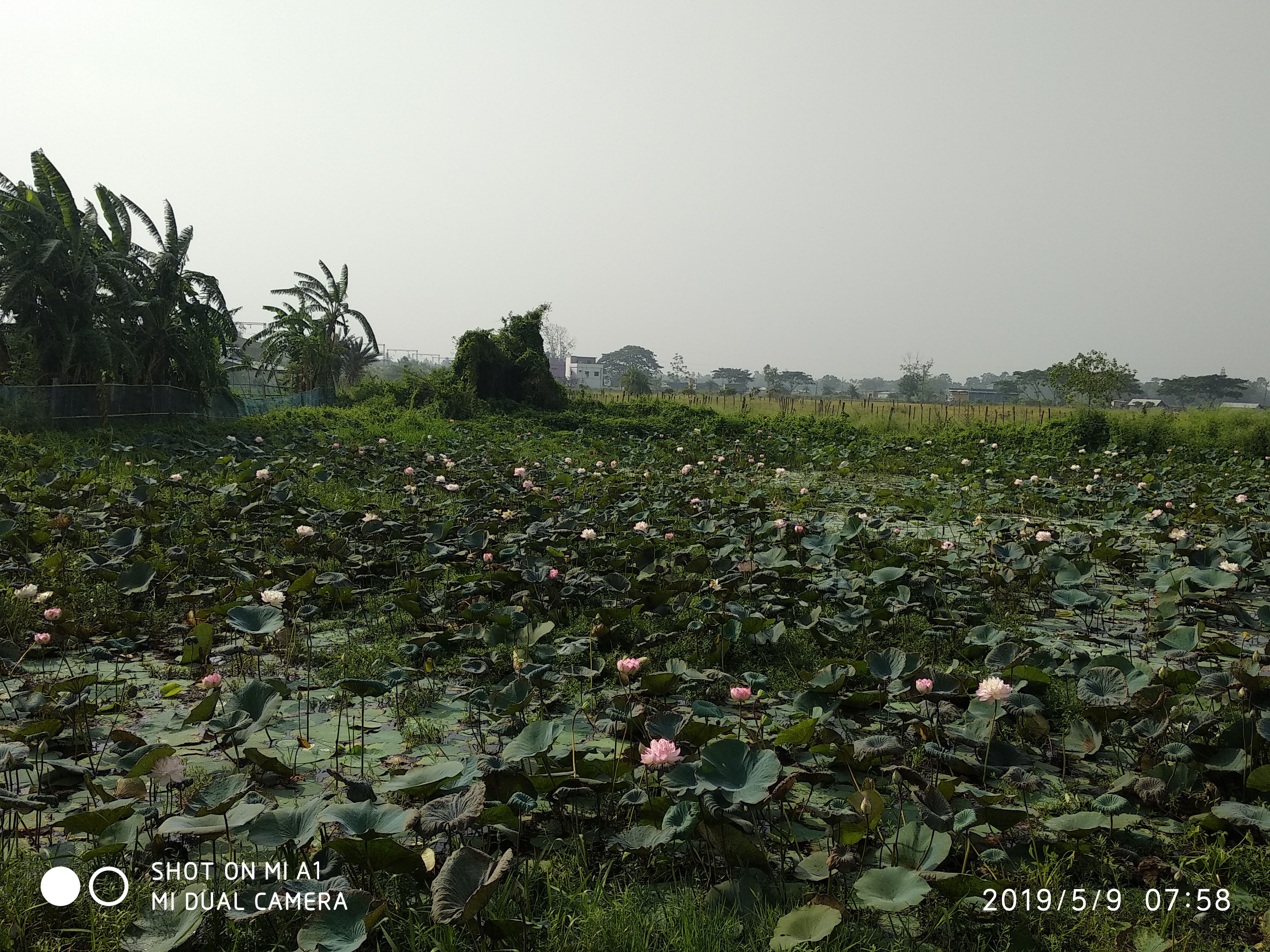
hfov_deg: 67.3
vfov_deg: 53.1
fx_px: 954
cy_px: 476
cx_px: 635
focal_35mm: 26
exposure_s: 1/1249
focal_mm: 3.81
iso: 125
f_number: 2.2
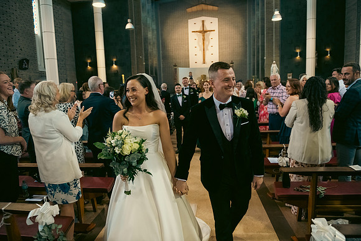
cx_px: 180
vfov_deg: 53.2
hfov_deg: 73.7
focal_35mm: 24
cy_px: 120
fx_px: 241
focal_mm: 24
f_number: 3.5
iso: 1000
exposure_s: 1/160
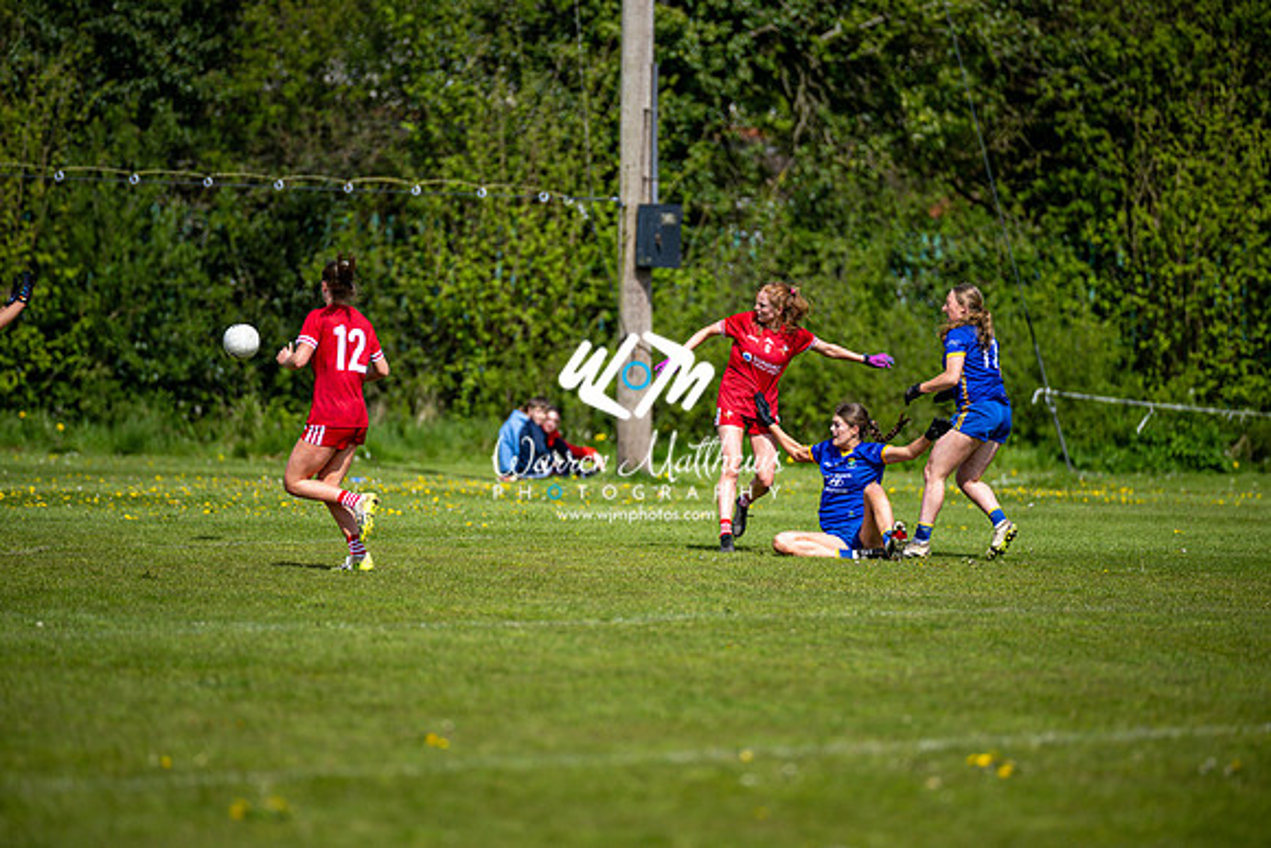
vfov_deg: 4.6
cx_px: 636
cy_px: 424
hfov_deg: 6.9
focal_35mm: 300
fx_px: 10594
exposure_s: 1/6400
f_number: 2.8
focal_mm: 300
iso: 200
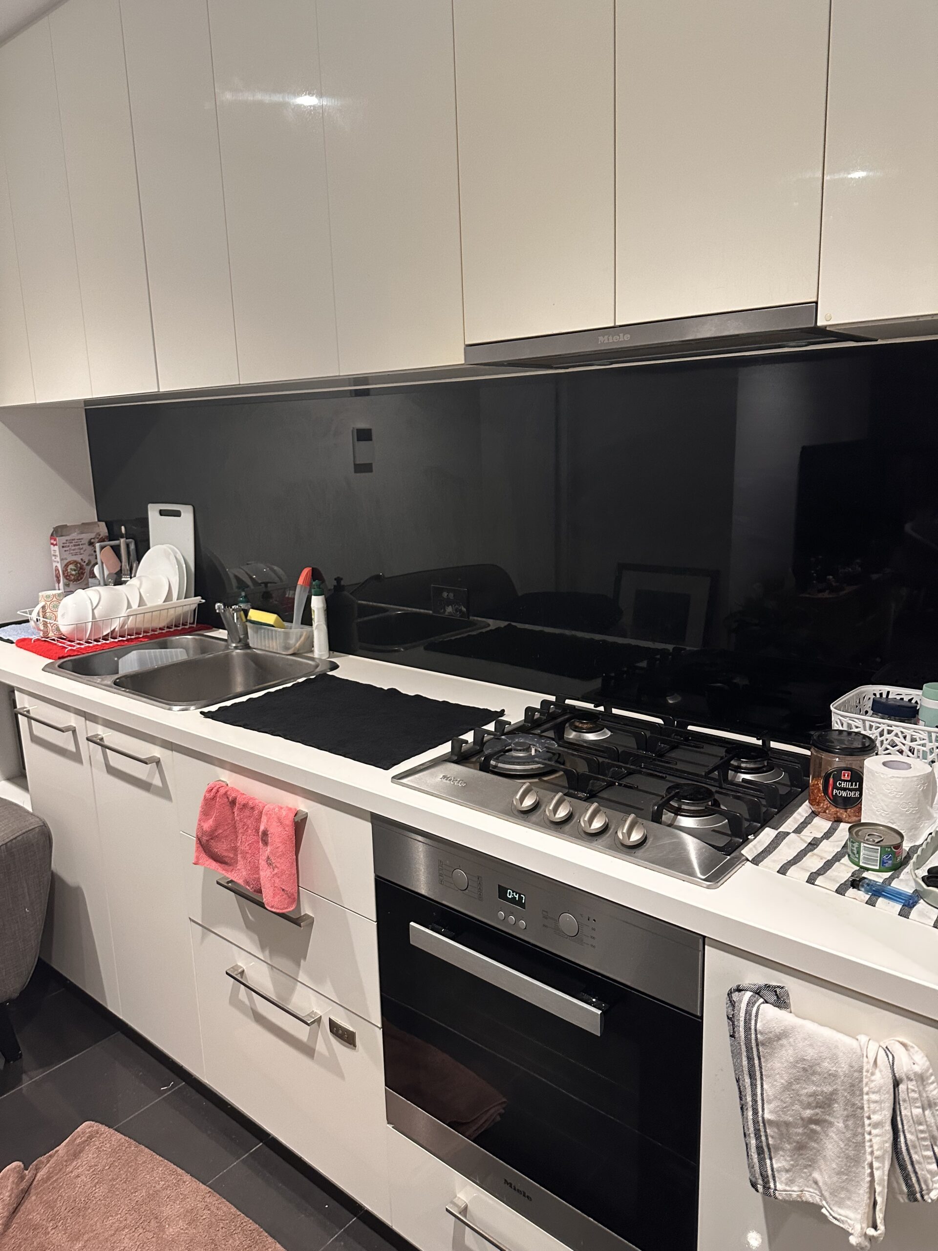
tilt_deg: -9.9
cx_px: 469
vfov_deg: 71.6
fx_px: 867
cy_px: 626
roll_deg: +2.5
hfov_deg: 56.8
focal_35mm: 24
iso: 320
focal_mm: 6.86
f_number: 1.78
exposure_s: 1/50
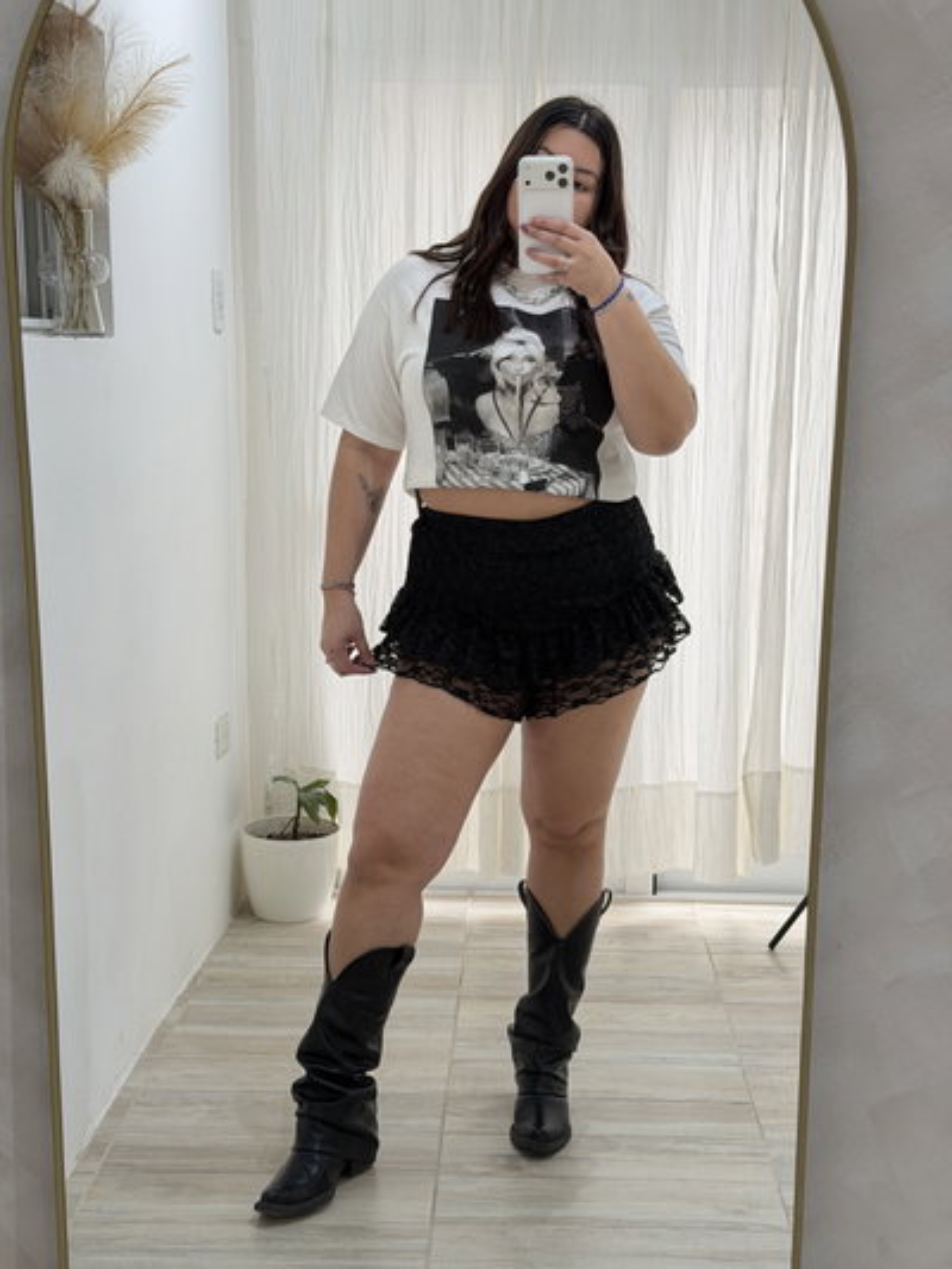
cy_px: 634
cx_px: 476
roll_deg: -0.3
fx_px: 1759
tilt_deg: -19.1
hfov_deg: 30.3
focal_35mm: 48
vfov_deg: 39.6
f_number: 1.78
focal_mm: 6.76
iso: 80
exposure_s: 1/100
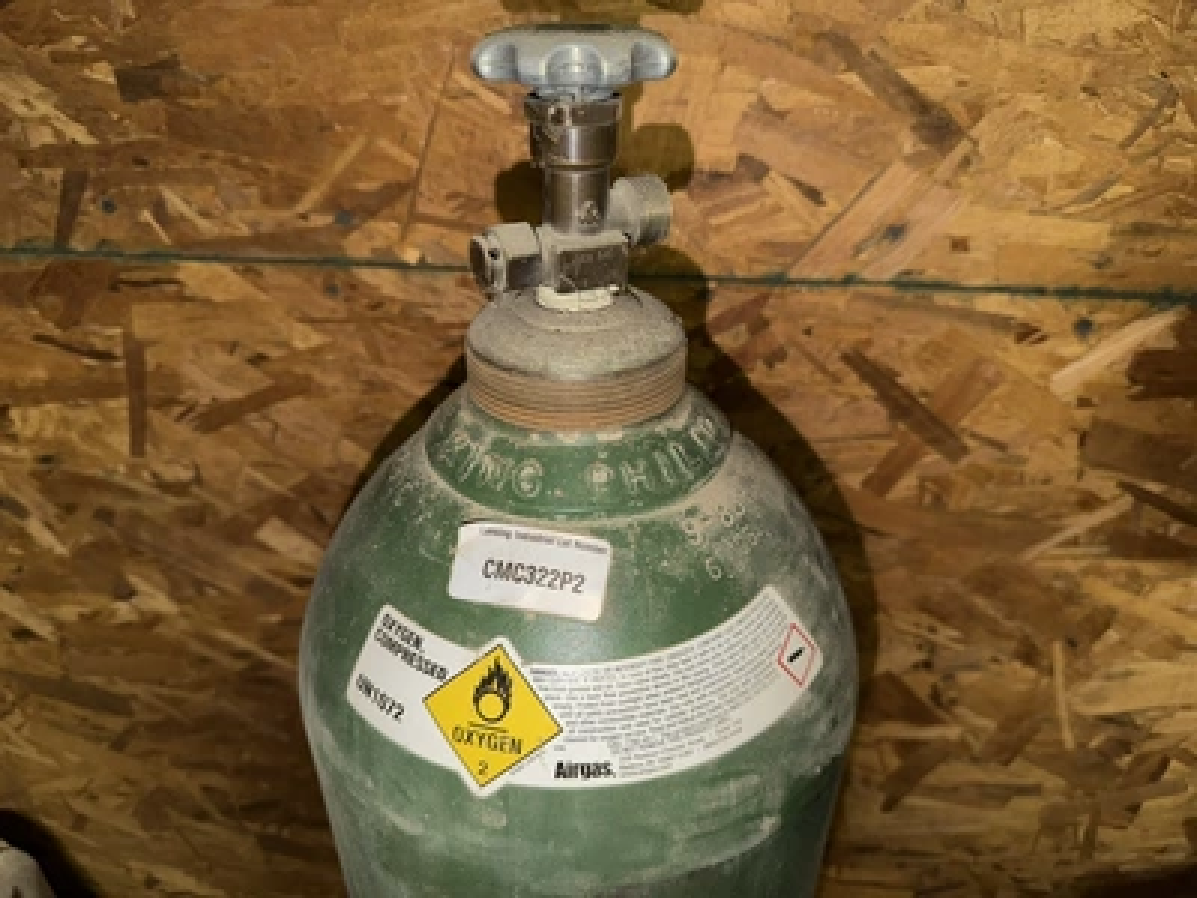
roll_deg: +0.4
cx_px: 598
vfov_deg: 56.8
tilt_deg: -29.4
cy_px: 449
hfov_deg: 71.6
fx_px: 830
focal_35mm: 24
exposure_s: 1/13
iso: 50
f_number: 1.78
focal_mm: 6.76
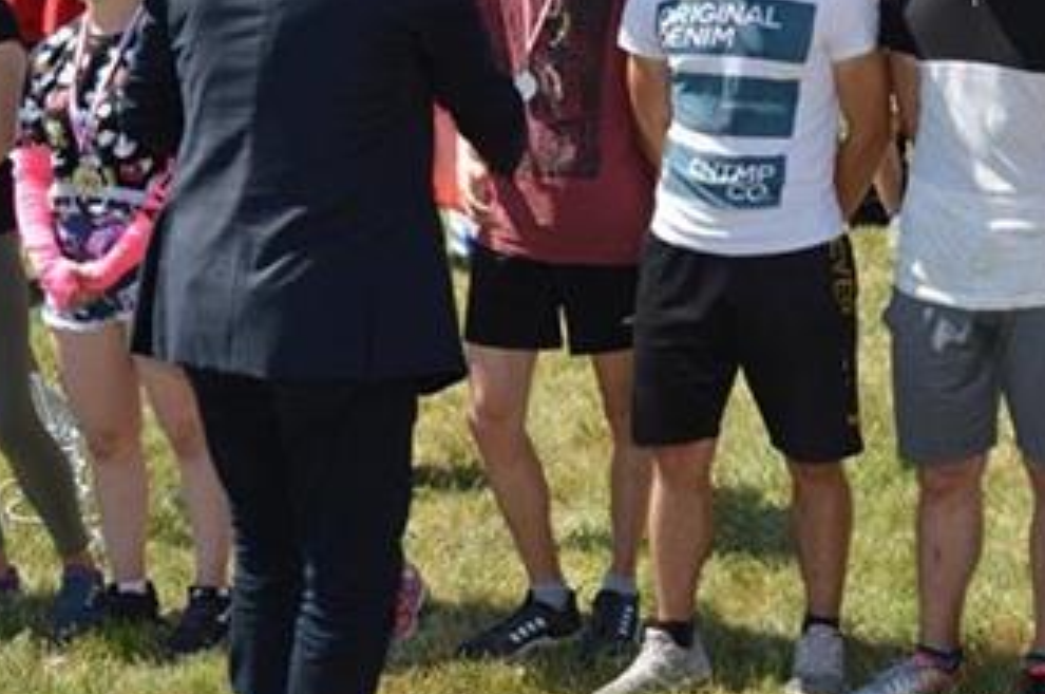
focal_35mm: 68
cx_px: 728
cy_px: 209
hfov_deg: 29.4
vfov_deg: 19.9
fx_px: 1971
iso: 100
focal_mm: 23
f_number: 7.1
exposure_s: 1/200
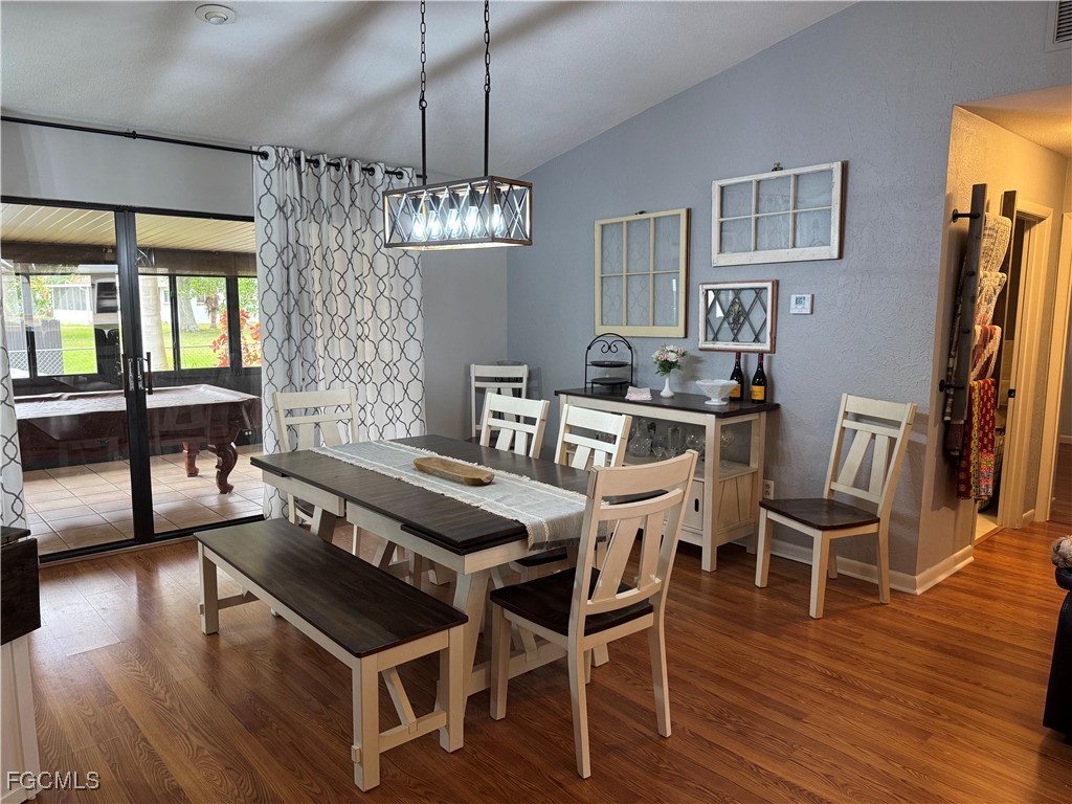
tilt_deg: -7.9
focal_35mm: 24
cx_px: 536
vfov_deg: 56.8
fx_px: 743
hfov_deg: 71.6
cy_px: 402
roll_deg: -0.3
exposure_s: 1/60
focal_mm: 6.76
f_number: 1.78
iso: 200
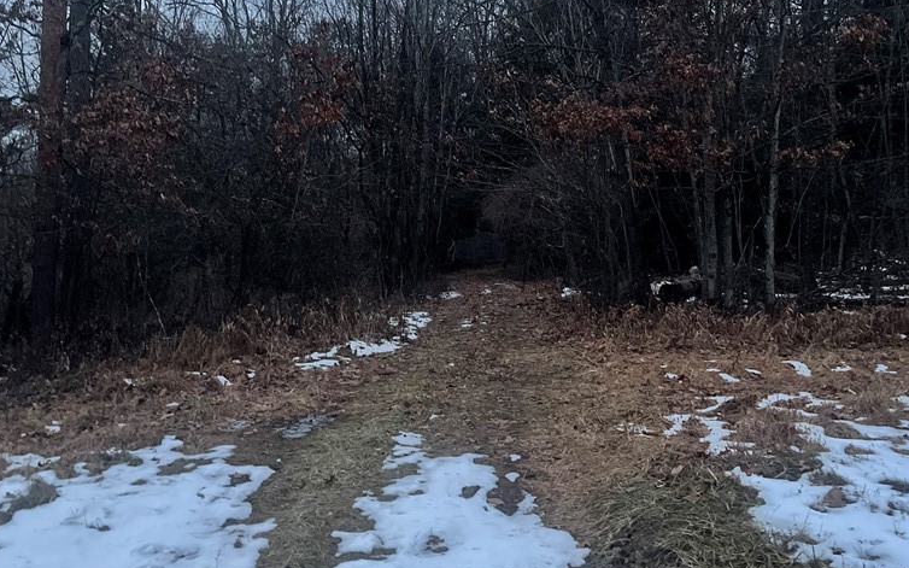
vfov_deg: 34.7
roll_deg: +0.4
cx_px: 456
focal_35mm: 36
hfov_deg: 54.0
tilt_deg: +4.3
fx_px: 892
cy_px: 159
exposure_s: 1/30
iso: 800
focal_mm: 5.1
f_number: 1.6
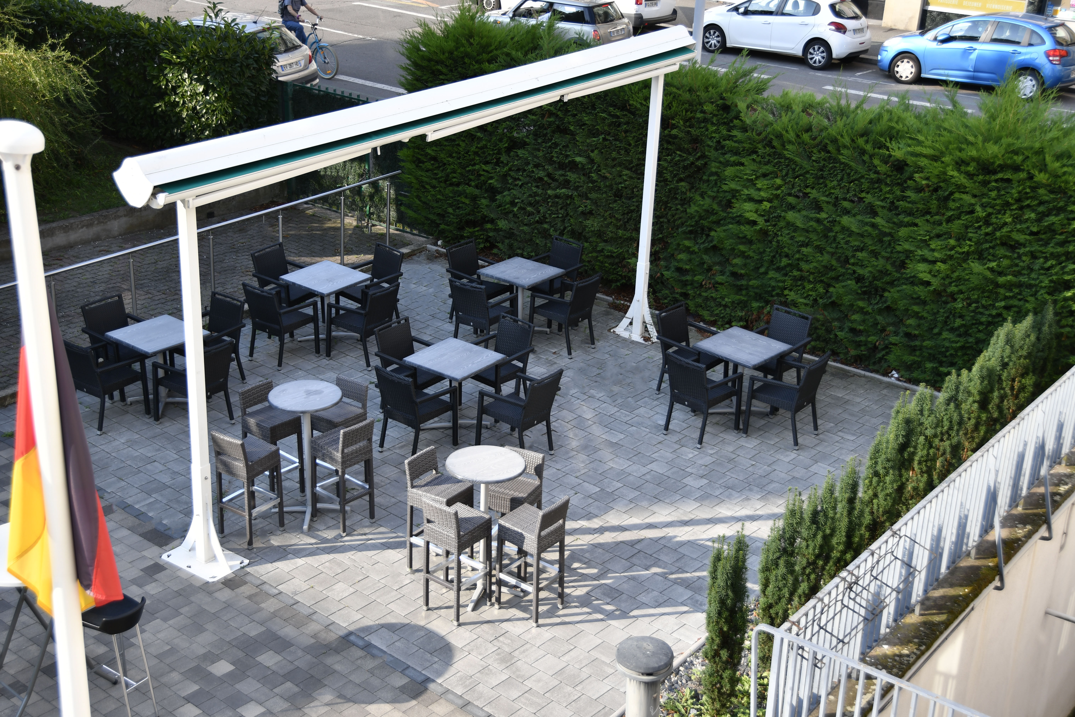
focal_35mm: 48
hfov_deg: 41.1
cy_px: 358
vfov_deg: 28.1
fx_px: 1433
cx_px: 538
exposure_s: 1/320
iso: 100
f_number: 4
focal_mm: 32
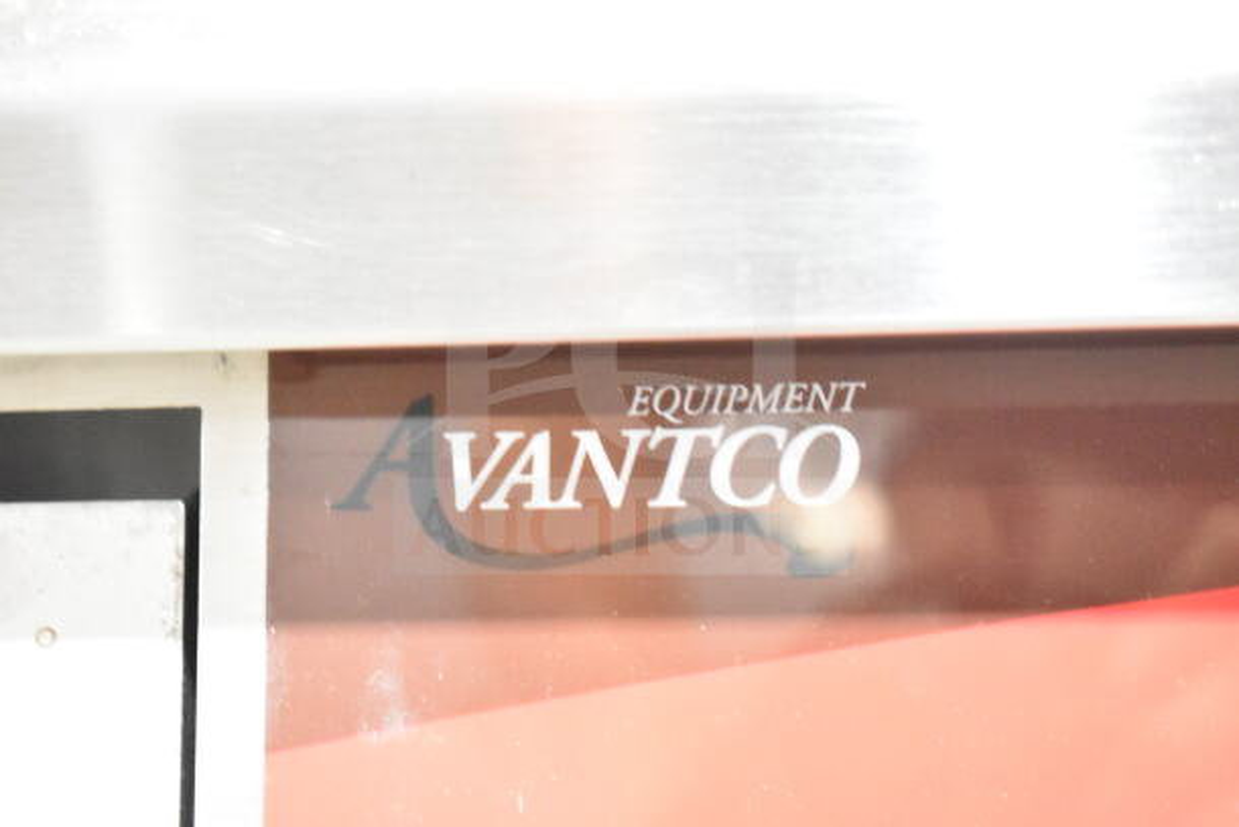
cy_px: 414
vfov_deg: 18.9
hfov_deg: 28.1
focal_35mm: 72
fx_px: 2478
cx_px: 620
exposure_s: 1/80
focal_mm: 48
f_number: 5.3
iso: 14400
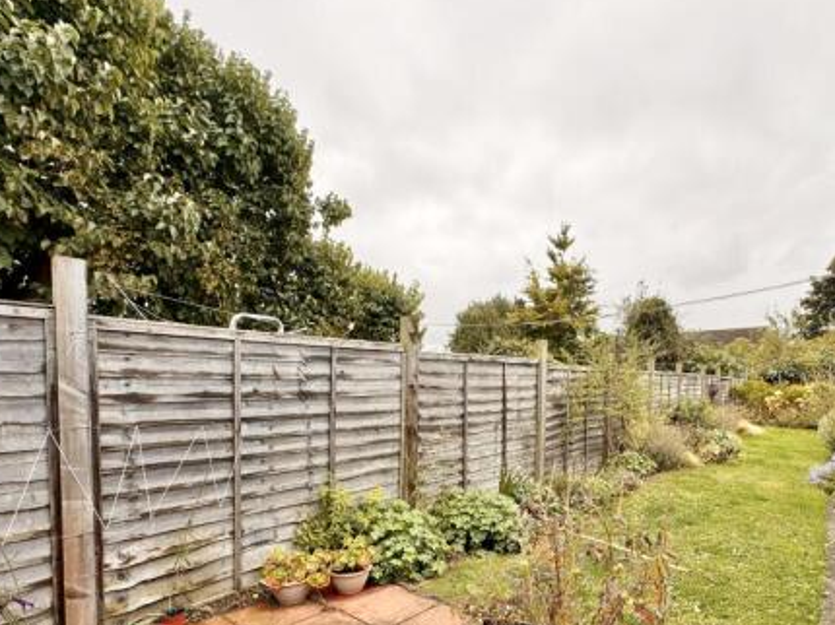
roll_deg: +0.1
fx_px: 458
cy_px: 411
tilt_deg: -3.4
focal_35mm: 19
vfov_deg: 67.0
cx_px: 506
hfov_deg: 83.5
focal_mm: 2.22
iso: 40
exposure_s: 1/596
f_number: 2.2
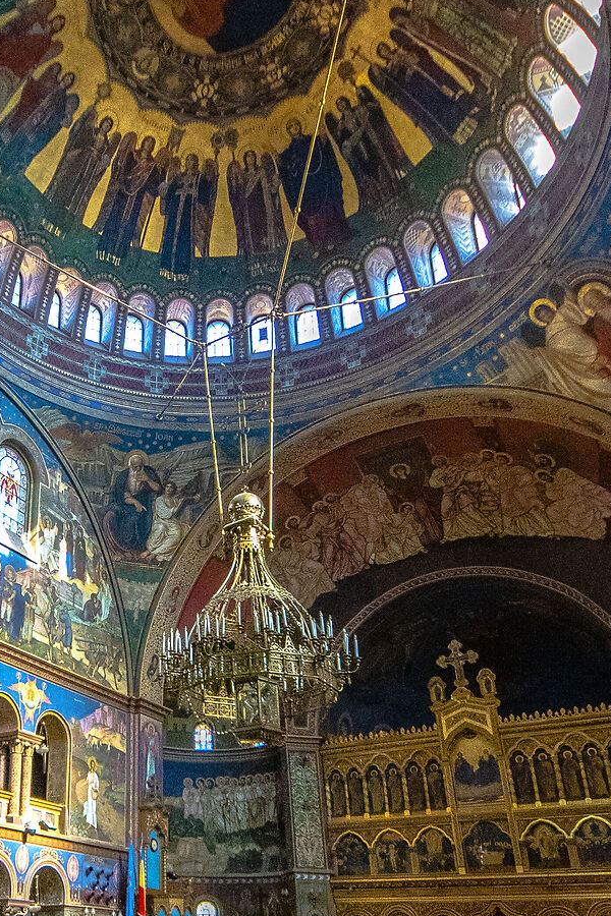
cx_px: 105
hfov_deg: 39.2
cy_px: 583
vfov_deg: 57.8
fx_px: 815
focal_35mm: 32
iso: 6400
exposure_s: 1/200
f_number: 4.5
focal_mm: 8
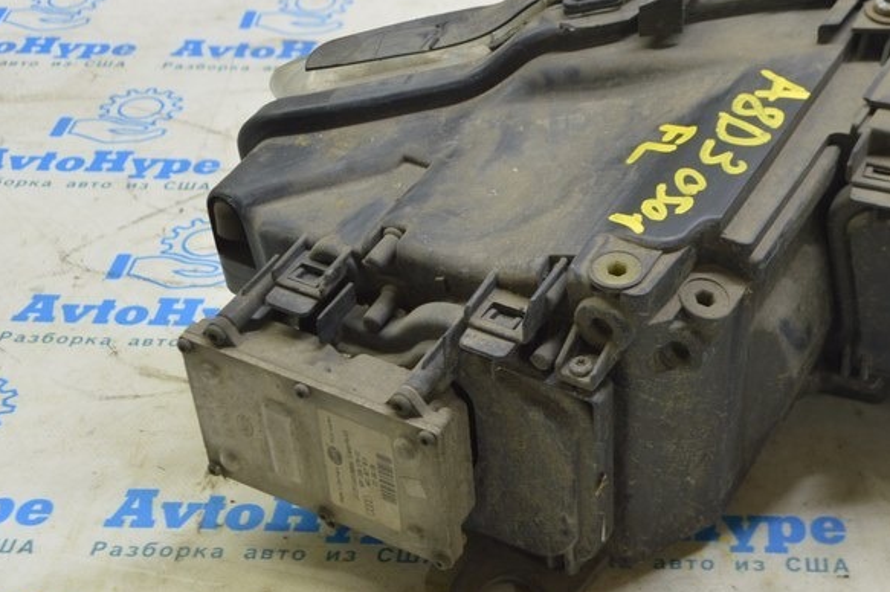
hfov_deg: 30.1
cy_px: 227
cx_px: 653
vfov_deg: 20.6
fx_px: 1628
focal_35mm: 66
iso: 400
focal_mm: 25
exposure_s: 1/20
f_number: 5.6
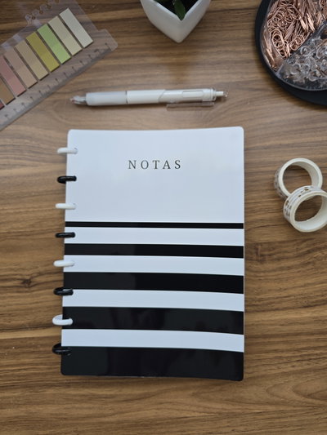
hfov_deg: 58.9
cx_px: 164
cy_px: 218
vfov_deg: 73.9
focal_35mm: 23
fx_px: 290
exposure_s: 1/58.6
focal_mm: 6.3
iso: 80
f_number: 1.7
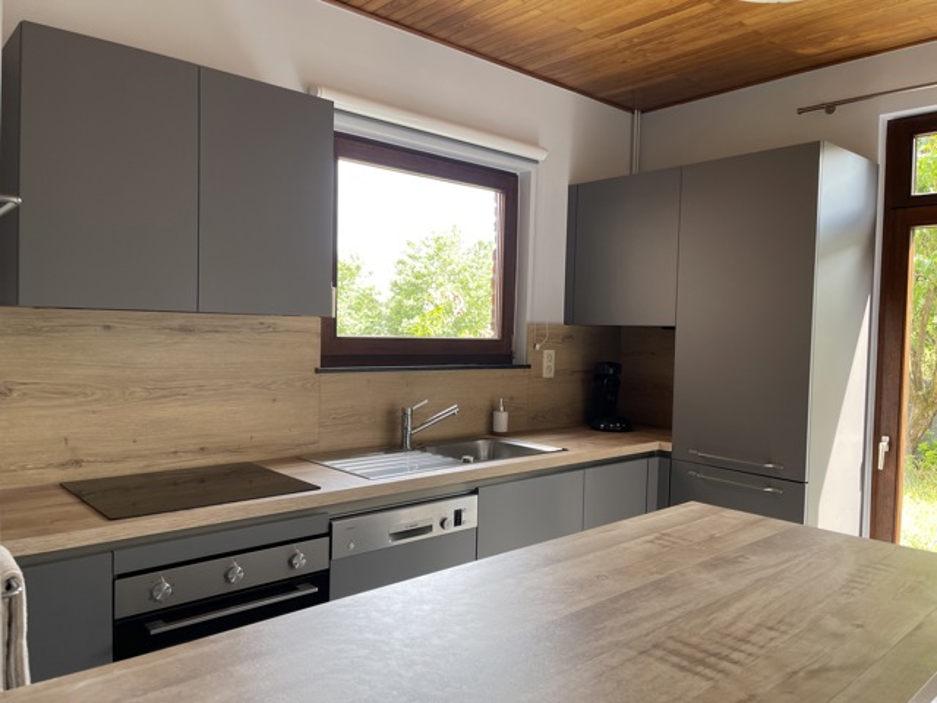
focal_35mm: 26
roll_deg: -1.5
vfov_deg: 53.1
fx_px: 704
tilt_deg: -2.9
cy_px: 352
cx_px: 468
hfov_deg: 67.3
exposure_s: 1/121
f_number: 1.6
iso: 80
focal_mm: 5.1
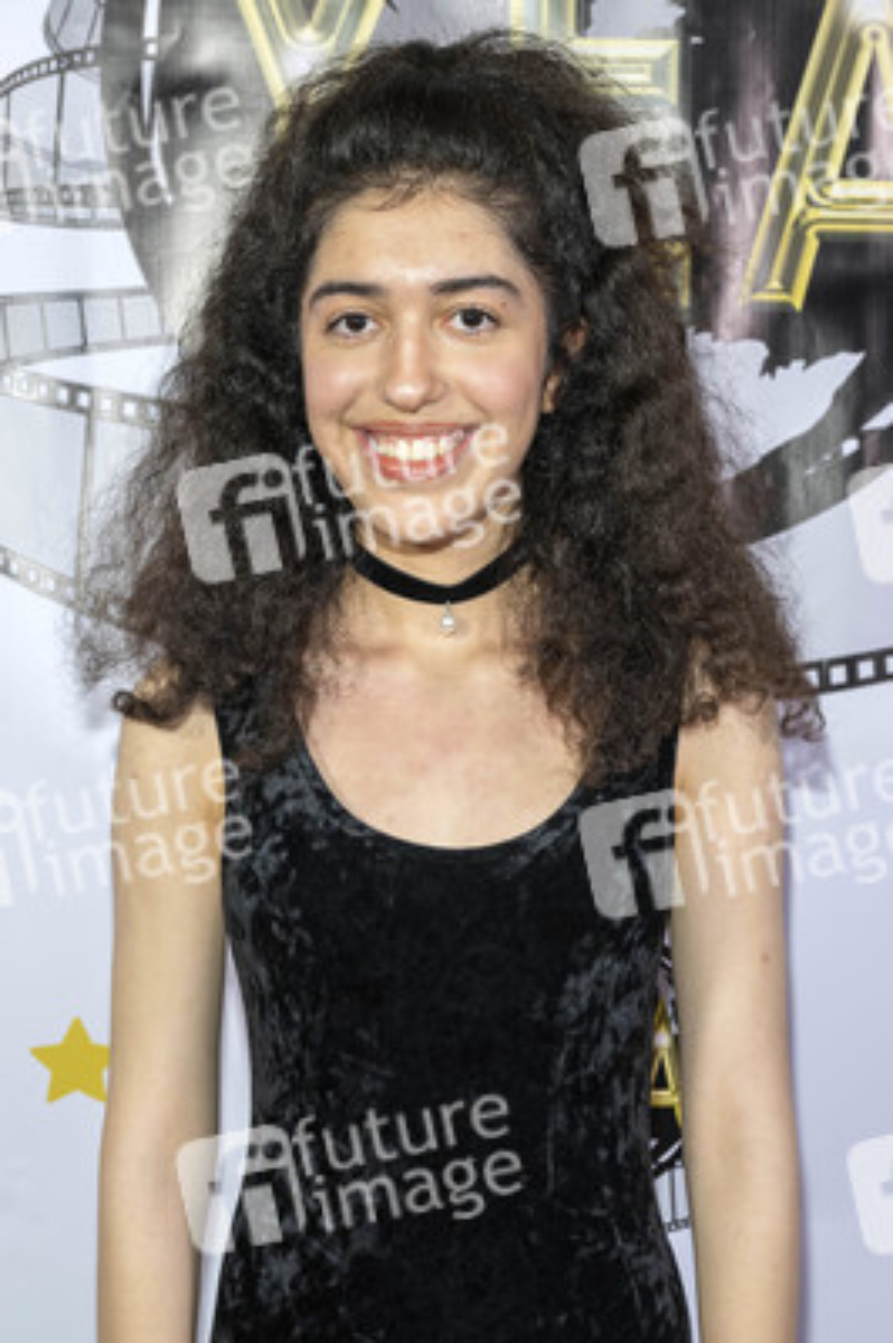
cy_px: 672
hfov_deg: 21.2
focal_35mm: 64
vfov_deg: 31.4
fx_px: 2385
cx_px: 446
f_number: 5.6
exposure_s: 1/200
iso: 800
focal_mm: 64
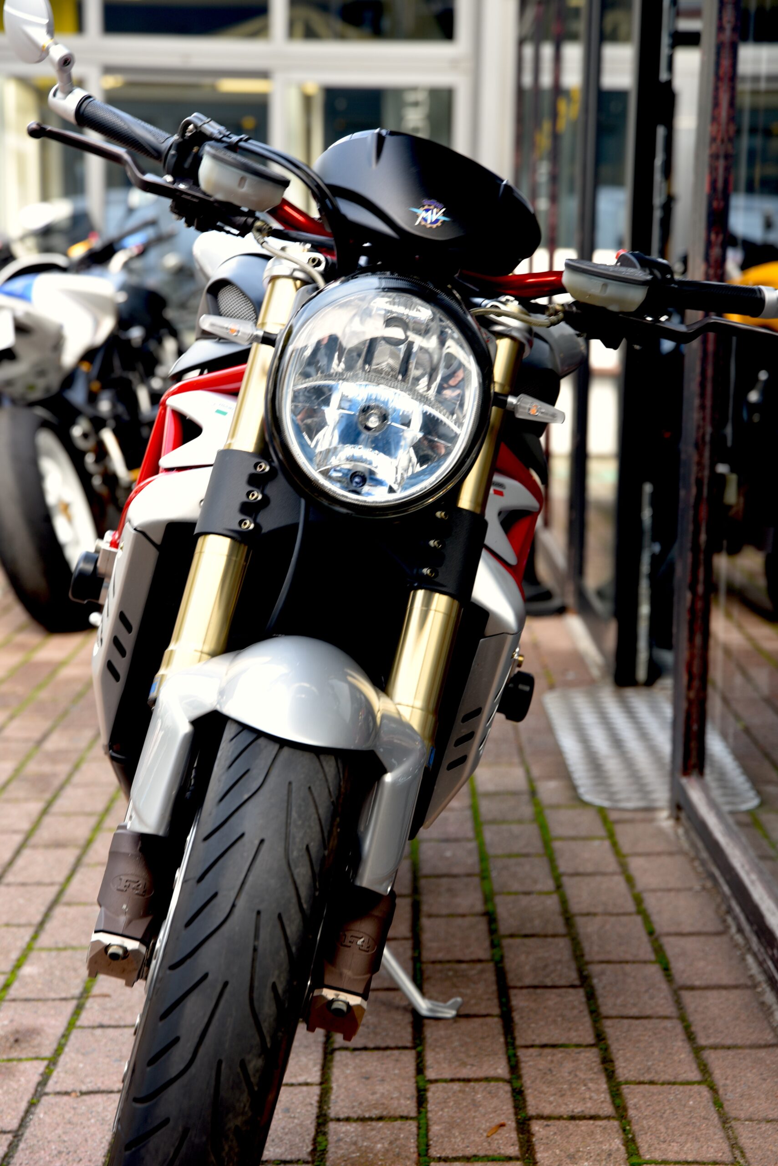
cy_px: 583
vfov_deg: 28.8
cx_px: 389
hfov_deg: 19.5
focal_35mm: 70
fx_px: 2267
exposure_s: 1/80
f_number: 4.5
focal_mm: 70
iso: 200
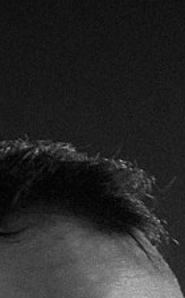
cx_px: 281
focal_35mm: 617
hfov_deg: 2.1
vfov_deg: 3.3
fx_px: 4993
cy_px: 893
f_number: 1.4
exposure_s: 1/100
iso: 8000
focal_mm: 85
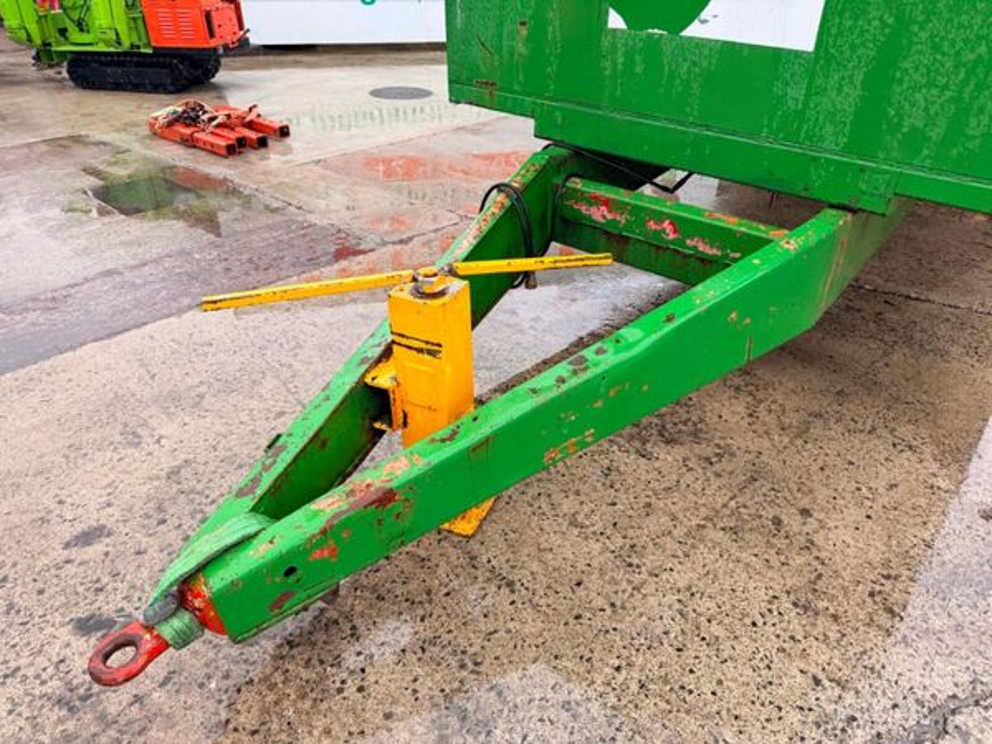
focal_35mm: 24
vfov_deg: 56.8
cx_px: 496
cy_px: 372
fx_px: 688
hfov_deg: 71.6
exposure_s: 1/470
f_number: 1.78
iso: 80
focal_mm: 6.76
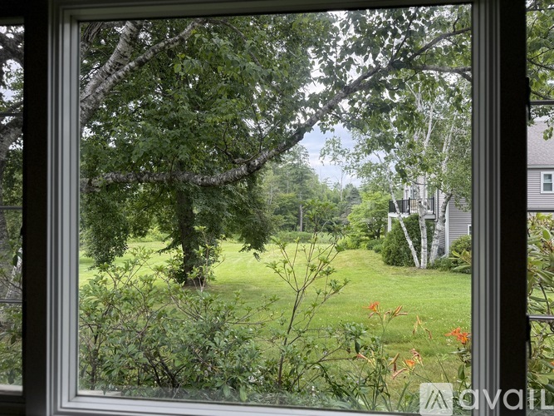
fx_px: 384
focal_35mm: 24
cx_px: 277
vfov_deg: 56.8
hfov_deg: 71.6
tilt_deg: +0.1
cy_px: 208
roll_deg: -0.1
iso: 100
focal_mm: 6.76
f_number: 1.78
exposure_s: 1/571
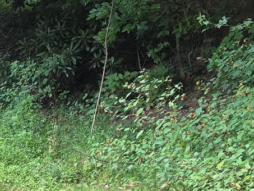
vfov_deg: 14.1
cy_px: 160
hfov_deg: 16.5
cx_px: -172
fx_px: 763
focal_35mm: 104
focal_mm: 6.5
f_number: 1.4
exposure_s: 1/180
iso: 125
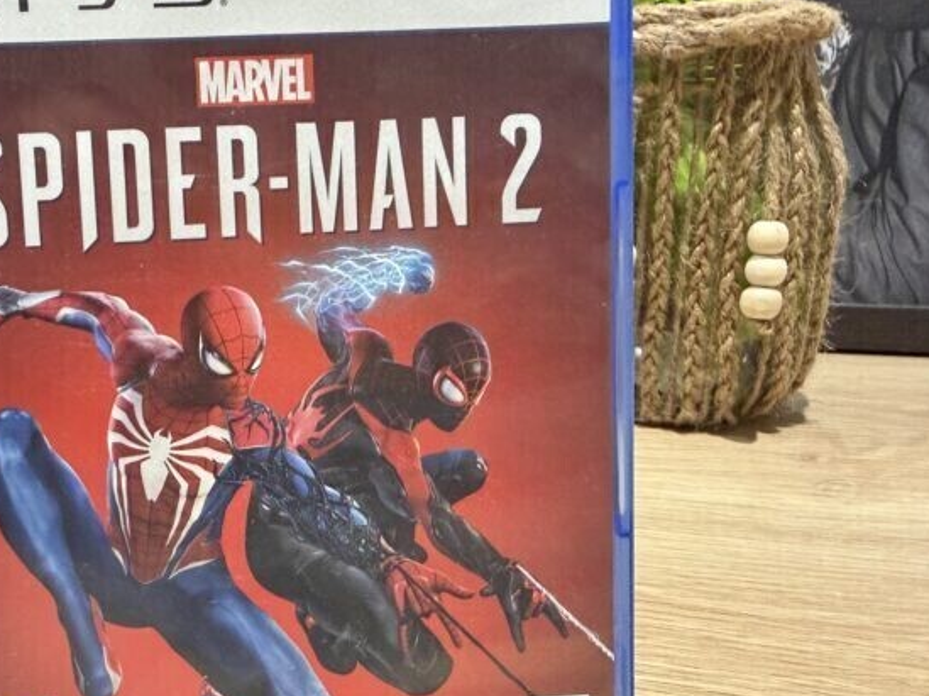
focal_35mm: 35
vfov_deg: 40.7
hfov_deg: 51.2
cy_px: 356
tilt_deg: -18.6
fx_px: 939
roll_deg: +1.6
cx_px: 274
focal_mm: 2.22
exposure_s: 1/50
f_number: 2.2
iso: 400
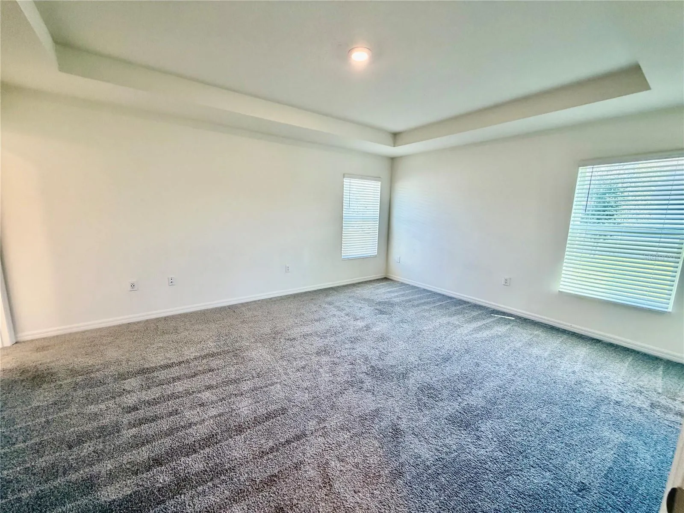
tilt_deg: -9.4
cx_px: 342
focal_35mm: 14
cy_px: 256
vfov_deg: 85.7
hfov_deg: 102.1
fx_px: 277
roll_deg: -1.4
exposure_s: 1/120
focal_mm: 2.22
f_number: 2.2
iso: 200
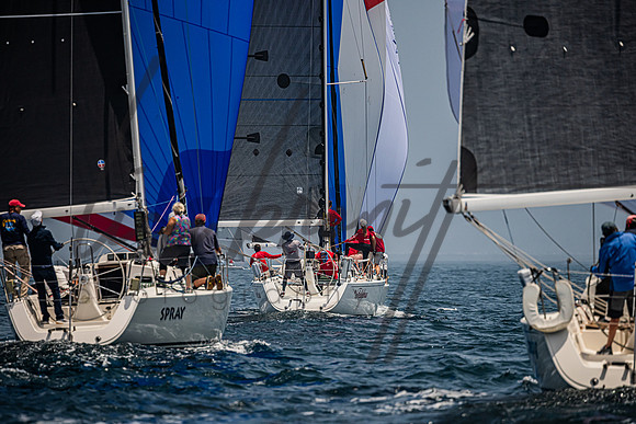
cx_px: 325
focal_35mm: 415
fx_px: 7339
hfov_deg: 5.0
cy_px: 212
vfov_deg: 3.3
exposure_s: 1/6400
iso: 400
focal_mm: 400
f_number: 6.3
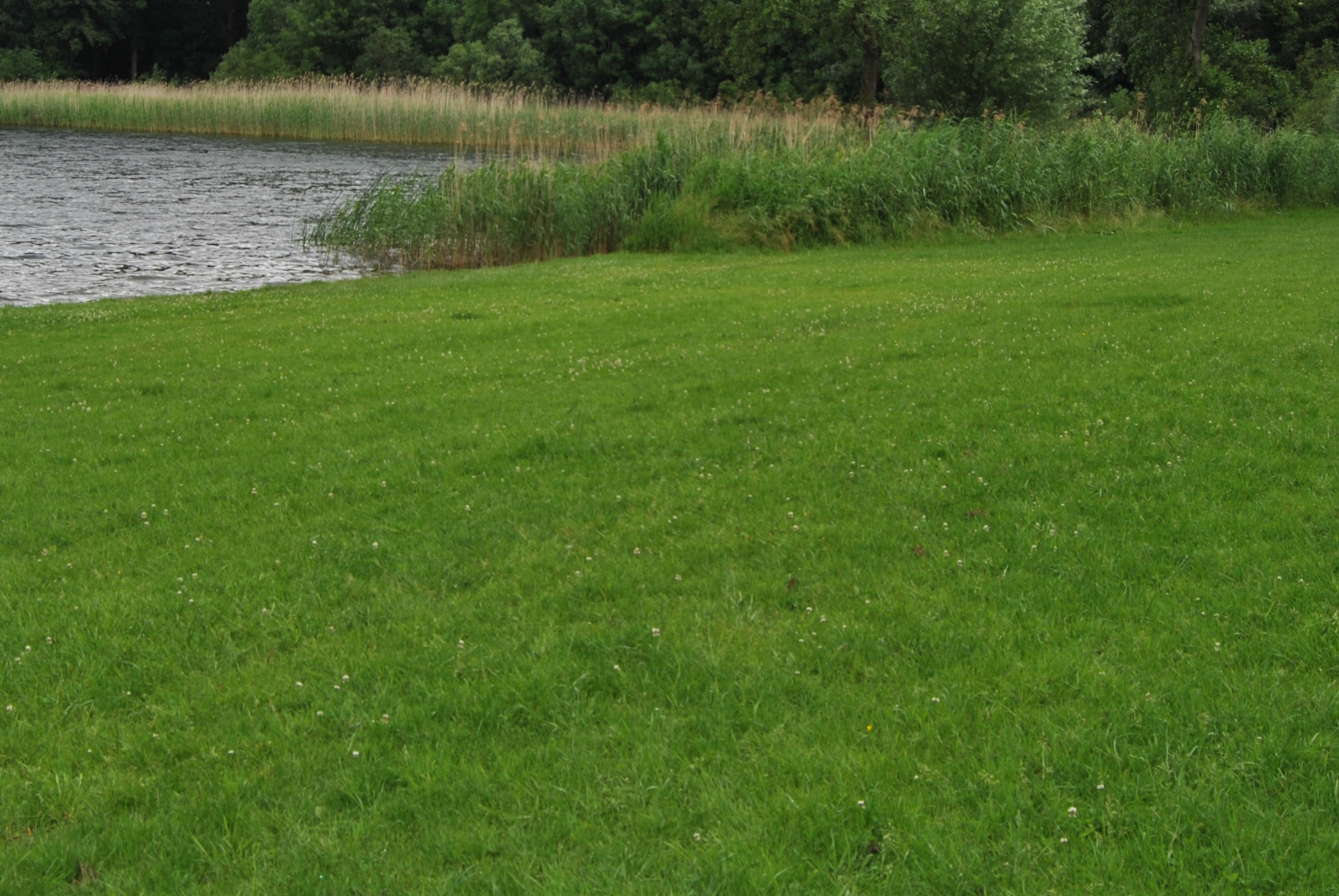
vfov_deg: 26.7
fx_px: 1862
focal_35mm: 50
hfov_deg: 39.6
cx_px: 667
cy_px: 221
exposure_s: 1/200
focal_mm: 18
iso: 100
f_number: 7.1
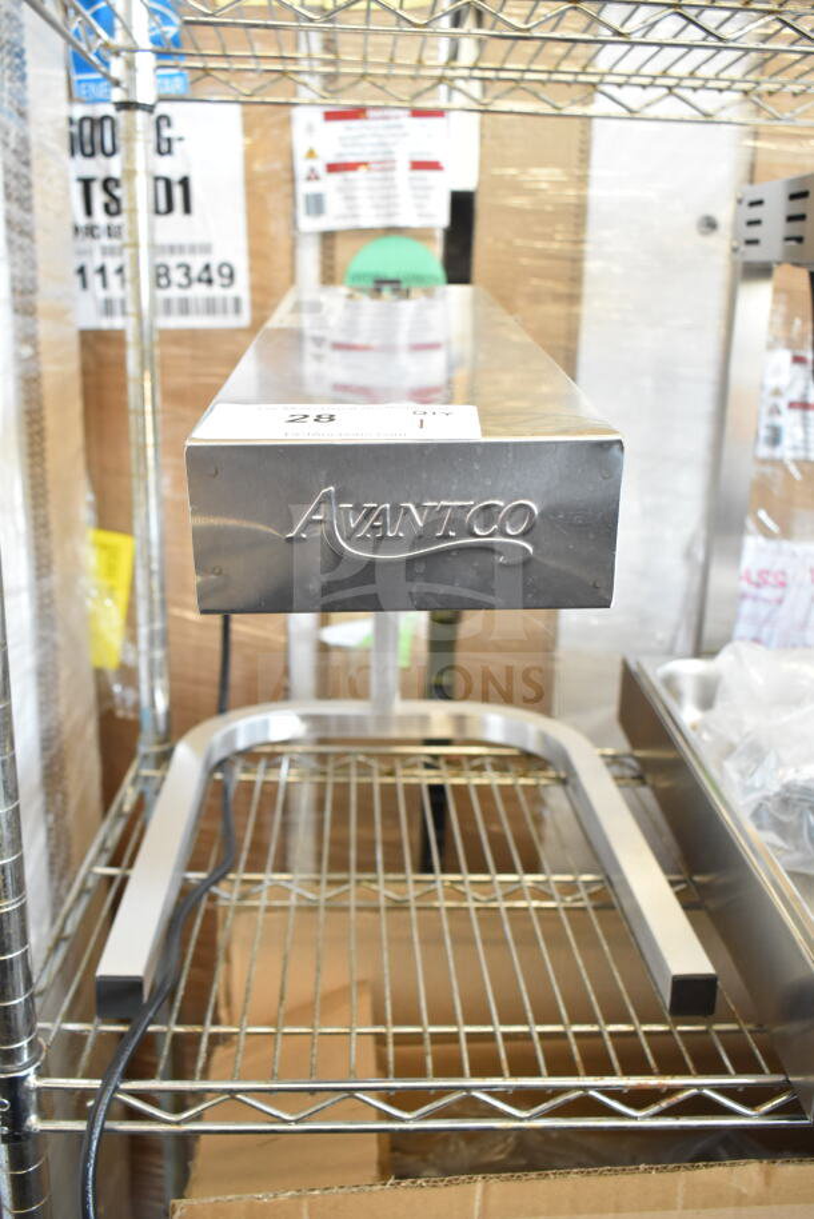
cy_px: 610
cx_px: 407
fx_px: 1067
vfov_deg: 59.5
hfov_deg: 41.7
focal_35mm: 32
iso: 1600
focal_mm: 21
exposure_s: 1/80
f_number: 4.5
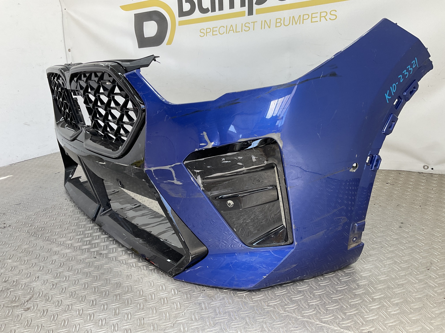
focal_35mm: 29
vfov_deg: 48.2
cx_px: 222
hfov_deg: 61.7
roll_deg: +4.2
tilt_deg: -16.3
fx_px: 373
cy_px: 166
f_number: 1.8
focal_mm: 3
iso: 16
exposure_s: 1/104
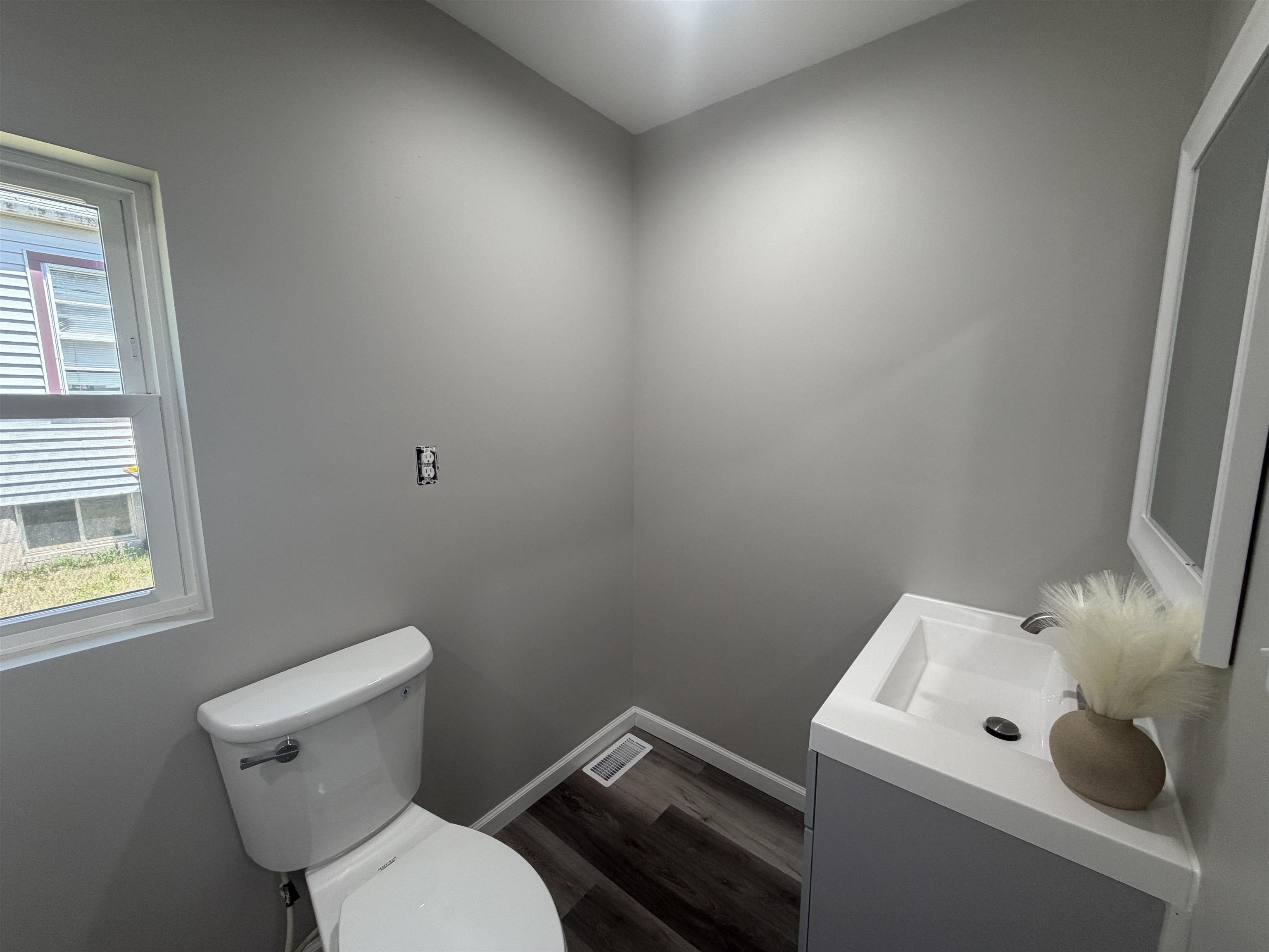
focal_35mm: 14
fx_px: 513
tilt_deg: -8.4
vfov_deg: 85.7
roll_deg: -0.1
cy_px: 476
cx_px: 634
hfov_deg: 102.1
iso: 80
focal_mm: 2.22
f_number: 2.2
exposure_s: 1/120
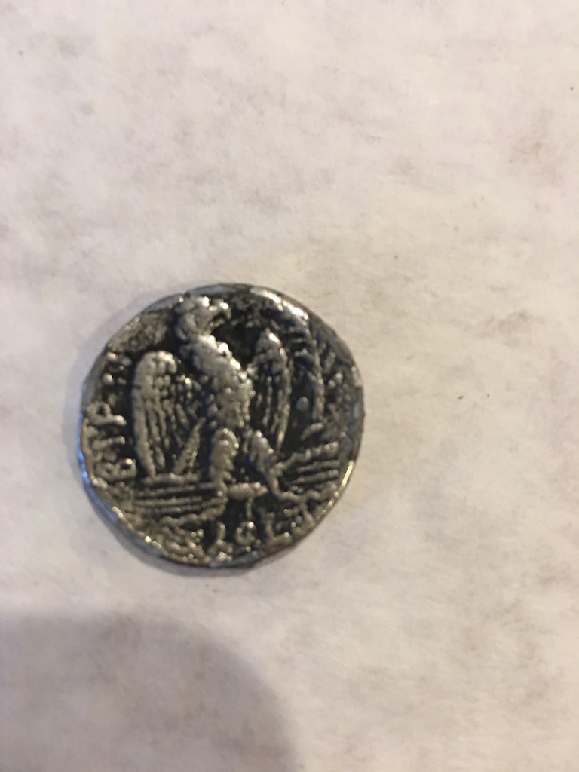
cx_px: 290
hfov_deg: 48.2
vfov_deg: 61.7
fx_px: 647
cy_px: 386
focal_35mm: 29
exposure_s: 1/15
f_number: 2.2
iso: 64
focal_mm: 4.15
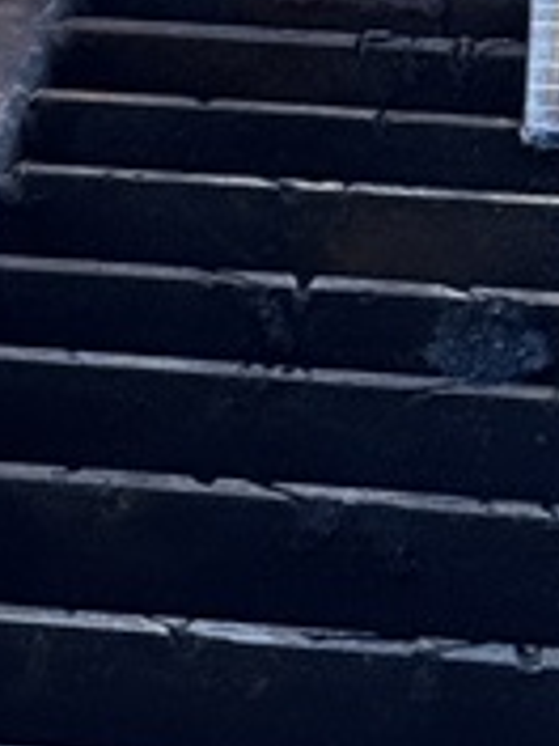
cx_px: -495
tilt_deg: -7.7
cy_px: -780
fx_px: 6007
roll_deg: +0.2
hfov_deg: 5.2
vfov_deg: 6.8
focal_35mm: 279
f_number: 1.78
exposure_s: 1/1059
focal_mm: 6.76
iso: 64
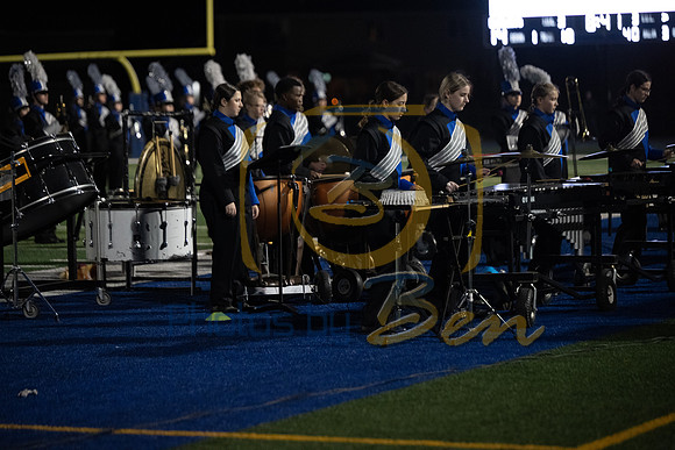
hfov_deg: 14.7
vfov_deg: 9.8
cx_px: 338
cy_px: 225
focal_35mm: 140
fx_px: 2625
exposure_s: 1/1250
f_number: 2.8
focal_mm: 140
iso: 5000
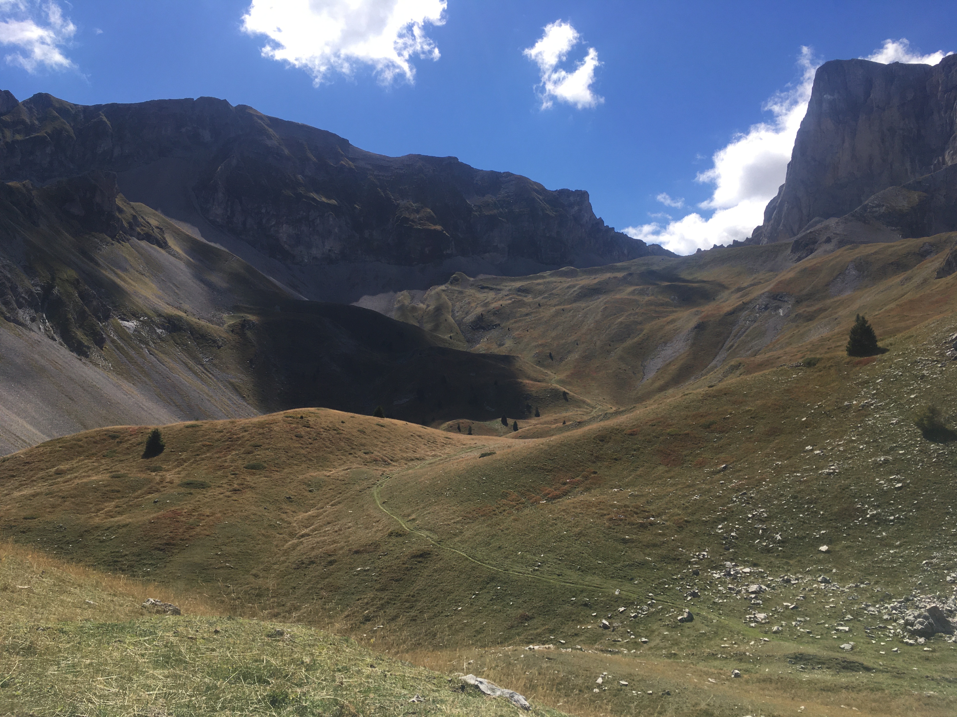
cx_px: 478
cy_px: 358
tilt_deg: +4.0
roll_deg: -1.6
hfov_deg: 61.7
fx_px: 802
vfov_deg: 48.2
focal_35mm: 29
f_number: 2.2
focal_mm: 4.15
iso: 25
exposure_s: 1/2137
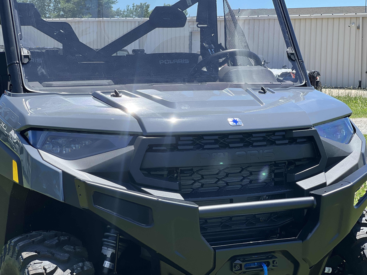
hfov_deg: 25.3
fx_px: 816
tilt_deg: -5.3
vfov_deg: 19.1
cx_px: 184
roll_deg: -0.9
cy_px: 138
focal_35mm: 77
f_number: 2.8
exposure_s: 1/369
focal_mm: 9
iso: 32
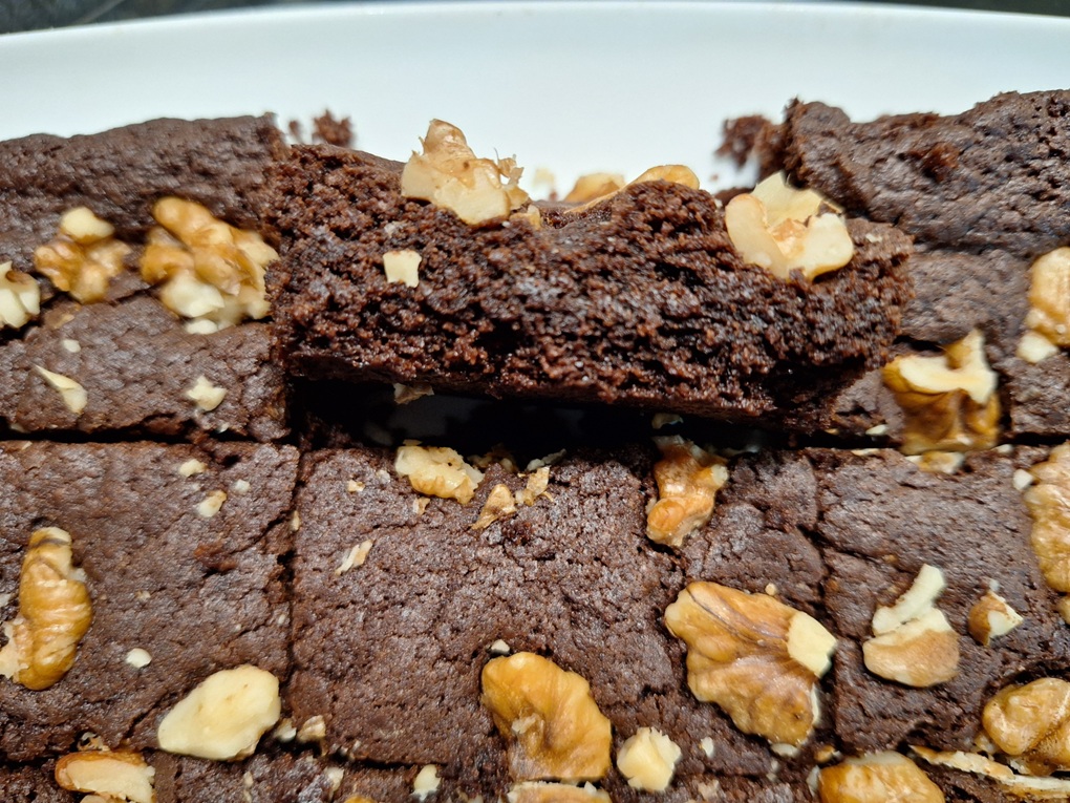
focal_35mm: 23
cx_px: 535
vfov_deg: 58.9
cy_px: 402
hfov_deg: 73.9
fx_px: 711
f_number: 1.8
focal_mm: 5.54
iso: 400
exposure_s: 1/25
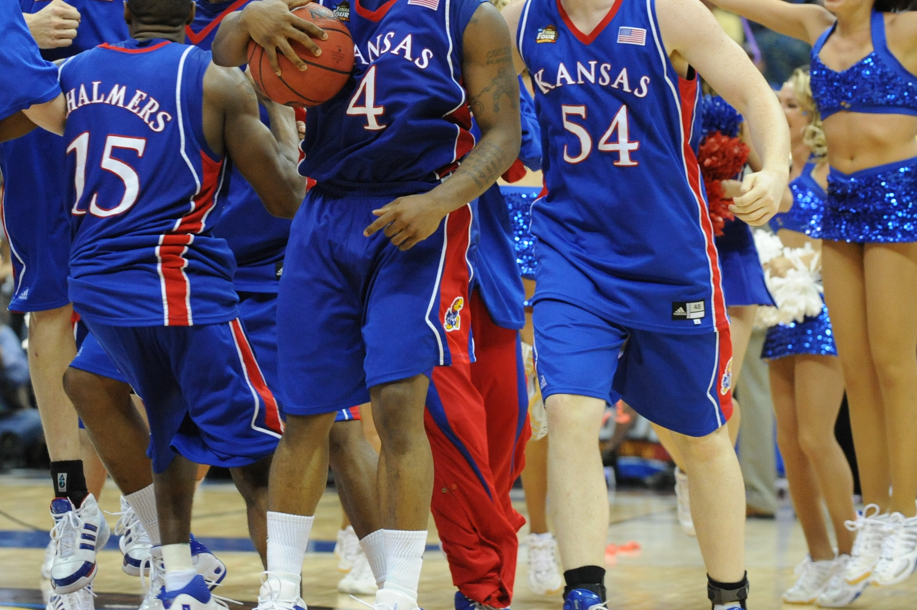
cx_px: 271
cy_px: 86
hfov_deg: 7.9
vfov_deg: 5.3
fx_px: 6644
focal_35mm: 261
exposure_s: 1/800
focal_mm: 140
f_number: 4
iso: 3200
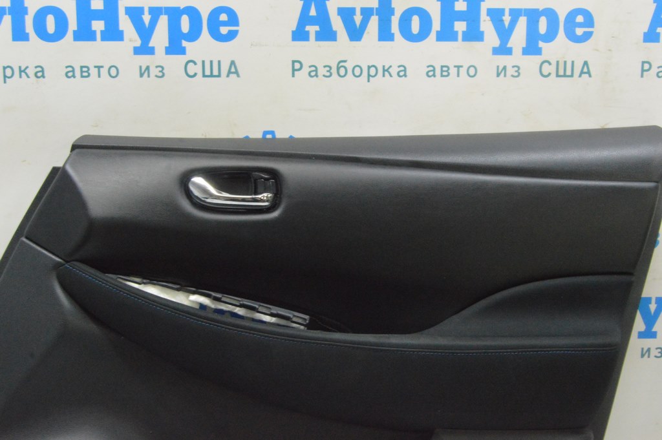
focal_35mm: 39
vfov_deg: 34.2
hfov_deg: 49.6
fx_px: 717
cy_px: 220
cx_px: 331
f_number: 20
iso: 6400
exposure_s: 1/15
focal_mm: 26
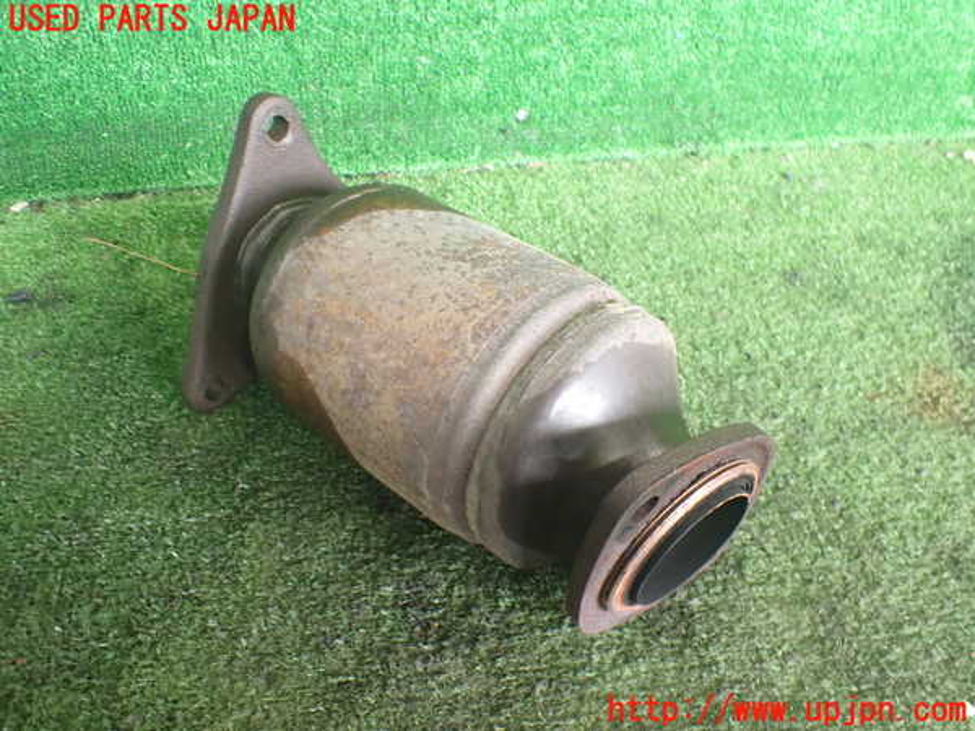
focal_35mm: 30
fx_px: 845
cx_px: 488
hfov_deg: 60.0
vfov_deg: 46.8
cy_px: 366
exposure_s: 1/125
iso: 800
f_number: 2.3
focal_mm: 5.4
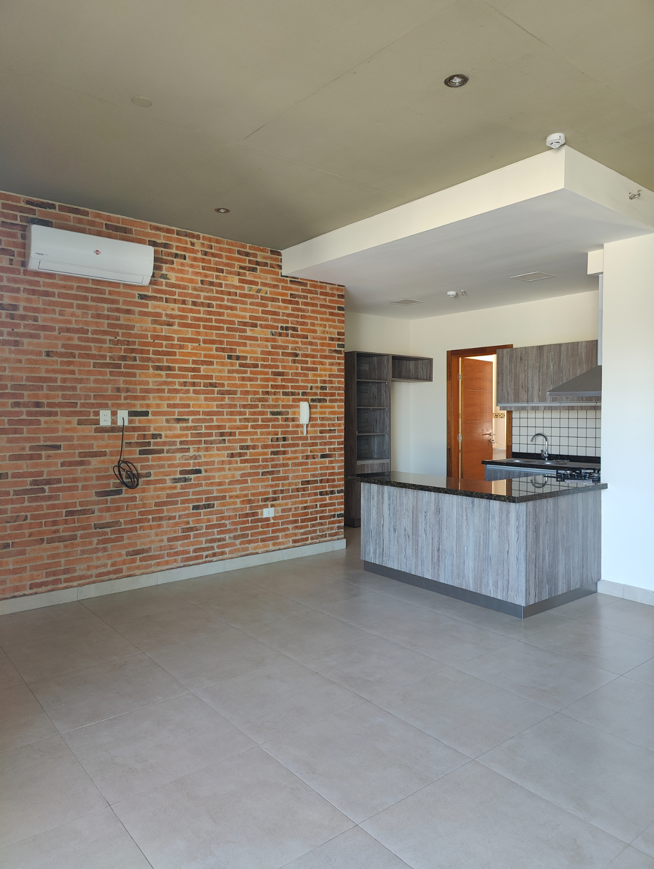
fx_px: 578
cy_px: 434
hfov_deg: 59.0
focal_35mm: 23
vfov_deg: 73.9
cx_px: 327
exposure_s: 1/53
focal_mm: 6.06
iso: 160
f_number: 14
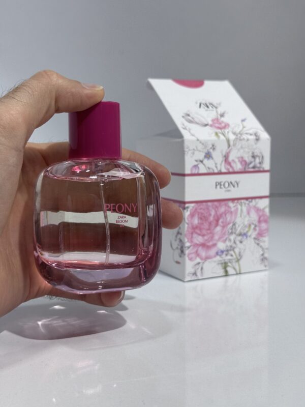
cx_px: 152
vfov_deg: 39.7
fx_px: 564
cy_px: 204
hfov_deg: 30.3
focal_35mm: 48
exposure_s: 1/514
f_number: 1.78
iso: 64
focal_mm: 6.76
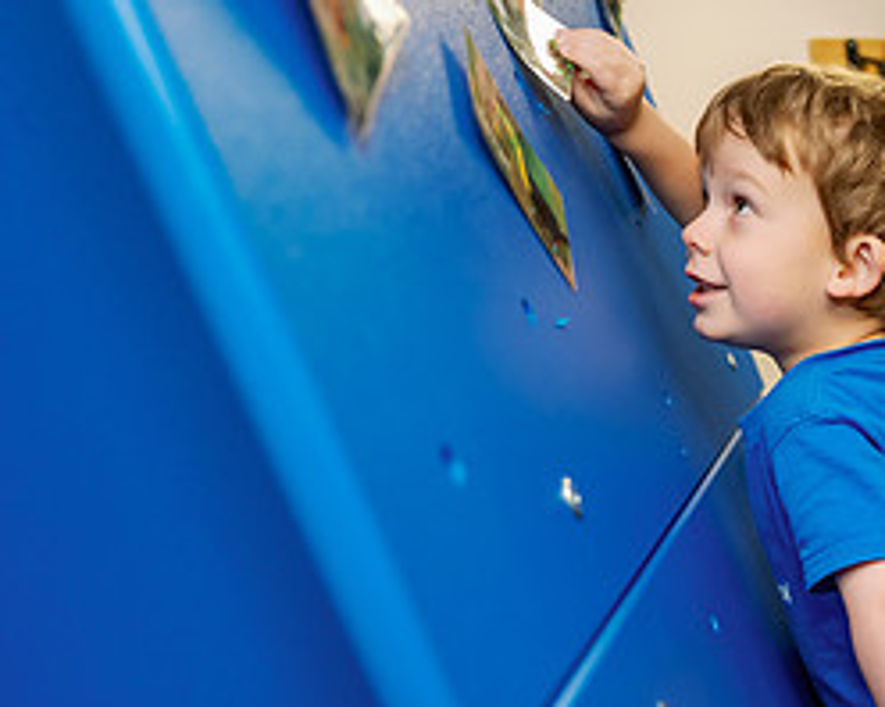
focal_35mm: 56
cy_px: 462
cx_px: 921
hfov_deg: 30.7
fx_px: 1466
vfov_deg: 27.0
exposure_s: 1/200
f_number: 2.8
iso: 1250
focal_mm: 25.5
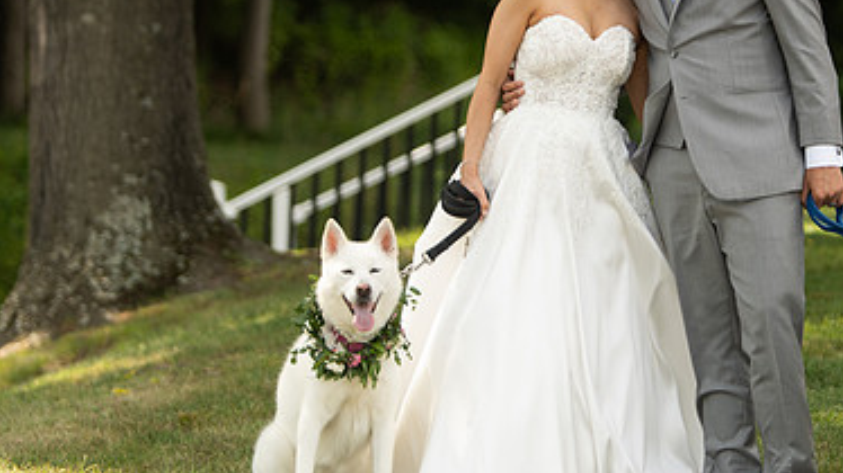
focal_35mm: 222
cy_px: 209
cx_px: 615
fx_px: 4960
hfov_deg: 9.7
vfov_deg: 5.5
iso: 125
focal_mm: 115
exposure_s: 1/500
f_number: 2.8
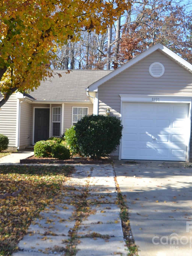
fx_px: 355
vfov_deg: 39.7
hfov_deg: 30.1
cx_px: 65
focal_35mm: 48
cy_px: 128
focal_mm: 22
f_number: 5.6
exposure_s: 1/125
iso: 100
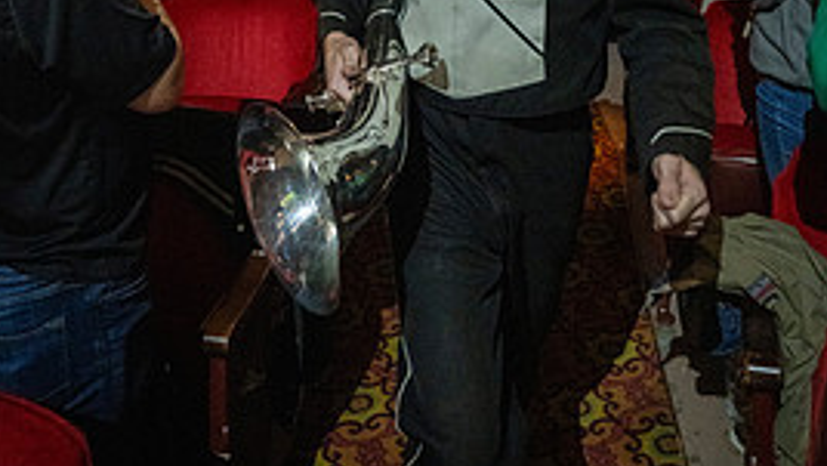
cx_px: 438
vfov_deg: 23.2
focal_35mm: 44
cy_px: -182
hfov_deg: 46.4
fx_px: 965
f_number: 2.8
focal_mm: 25
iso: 12800
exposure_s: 1/500
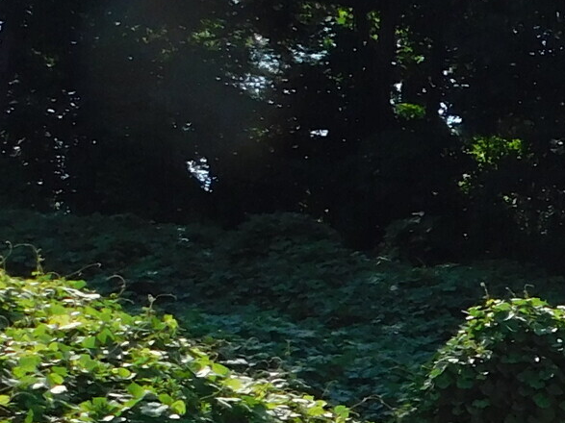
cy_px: 448
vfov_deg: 9.4
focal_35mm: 157
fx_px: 2562
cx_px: 1401
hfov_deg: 10.6
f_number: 3.2
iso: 125
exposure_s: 1/1250
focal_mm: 5.3
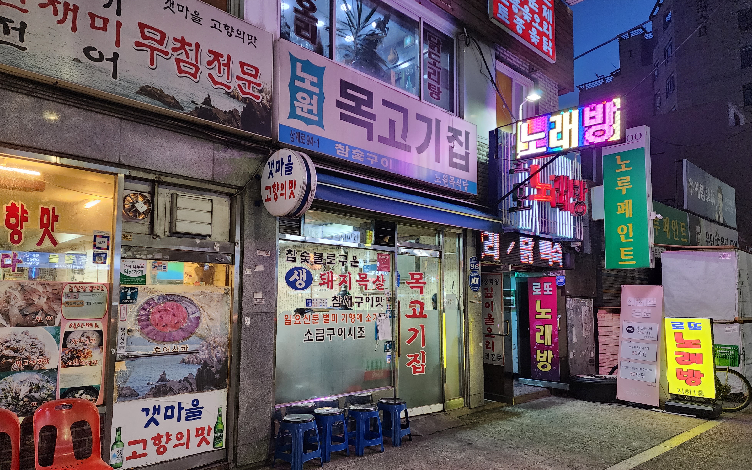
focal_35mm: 25
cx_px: 370
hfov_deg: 72.5
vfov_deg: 49.2
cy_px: 259
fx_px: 512
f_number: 1.8
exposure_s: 1/120
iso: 640
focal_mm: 6.4
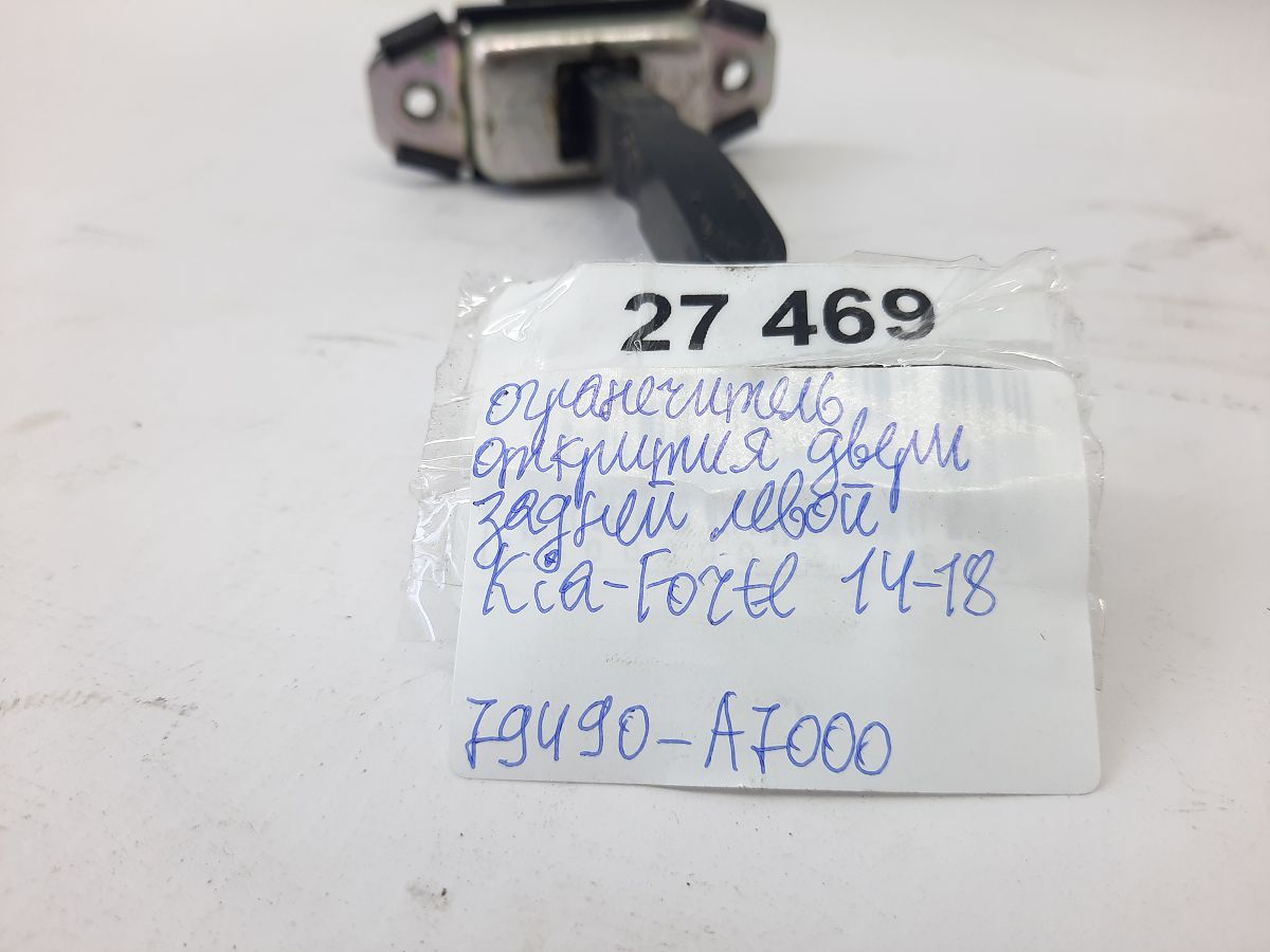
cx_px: 635
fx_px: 917
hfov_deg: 69.4
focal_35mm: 25
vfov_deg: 54.9
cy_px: 476
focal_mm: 4.6
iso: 50
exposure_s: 1/50
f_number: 2
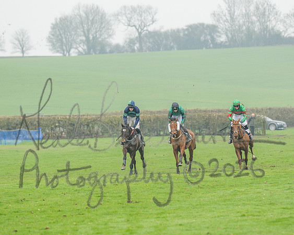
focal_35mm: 338
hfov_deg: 5.7
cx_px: 172
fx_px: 2940
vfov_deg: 4.6
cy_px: 118
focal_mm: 200
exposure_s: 1/1600
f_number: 4
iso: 640
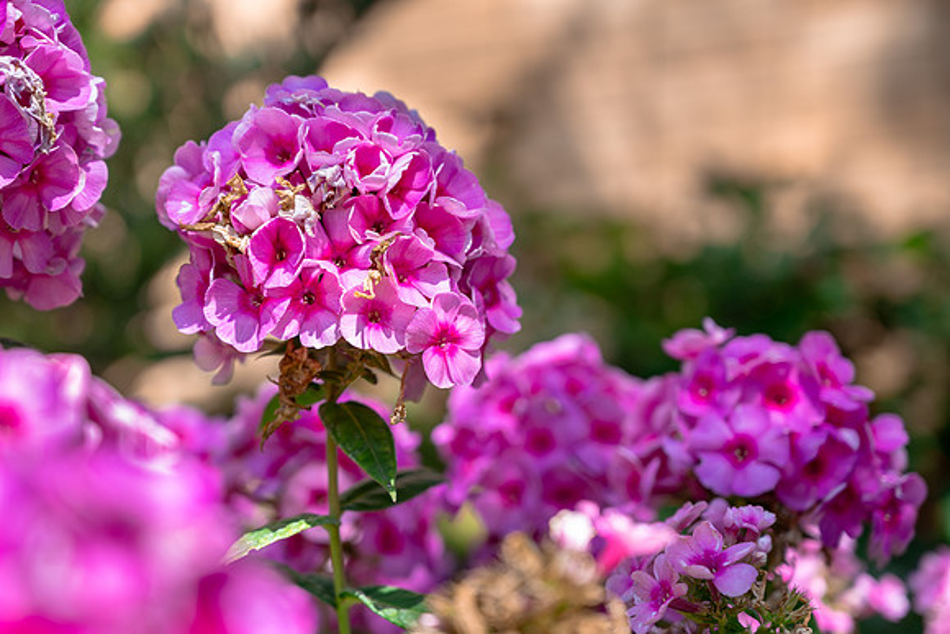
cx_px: 475
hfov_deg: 28.8
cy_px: 317
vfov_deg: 19.5
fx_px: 1848
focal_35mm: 70
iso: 125
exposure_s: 1/500
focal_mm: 70
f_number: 4.5
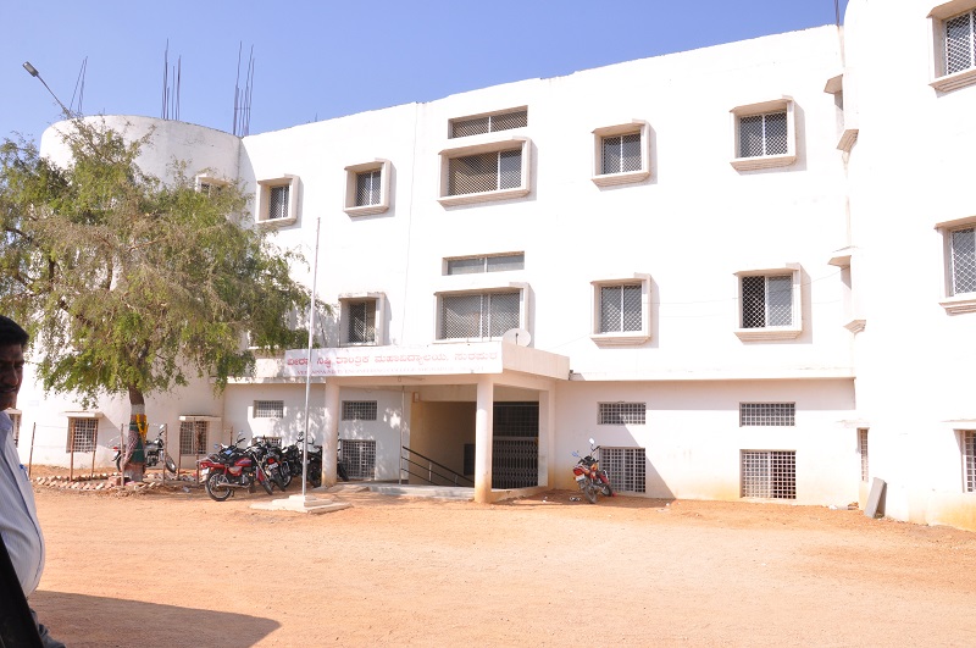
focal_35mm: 32
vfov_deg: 41.6
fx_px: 853
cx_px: 488
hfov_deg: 59.6
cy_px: 324
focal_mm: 21
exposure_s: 1/125
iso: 400
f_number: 22
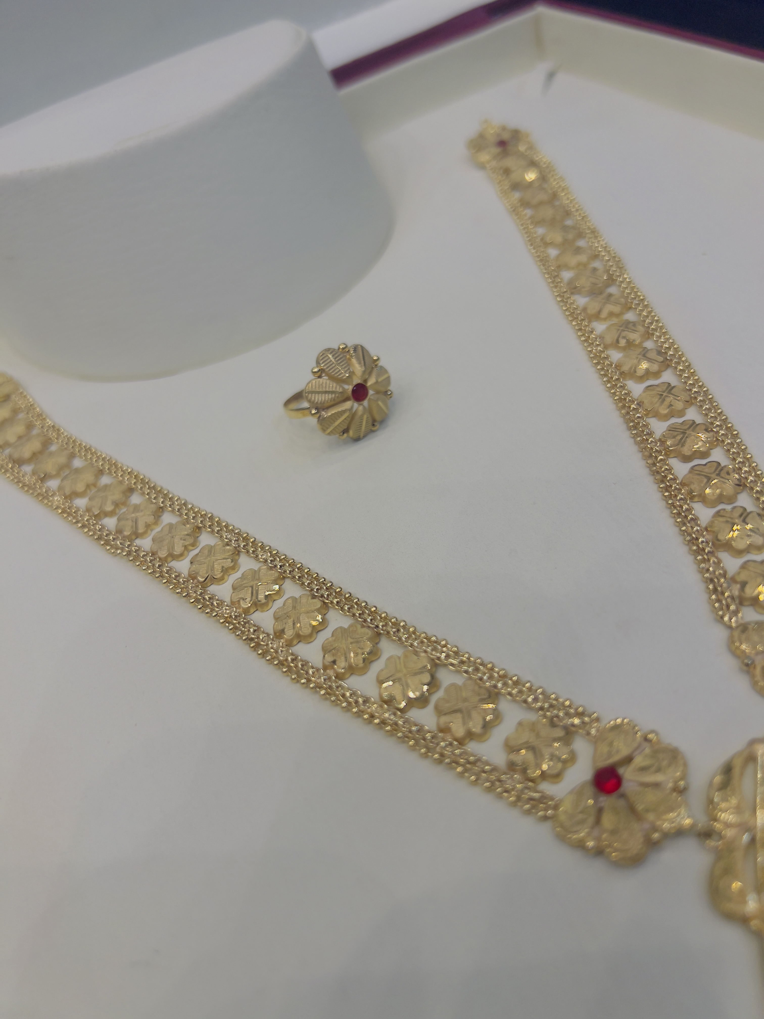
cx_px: 382
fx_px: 765
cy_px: 510
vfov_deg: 67.3
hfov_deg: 53.1
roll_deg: +18.2
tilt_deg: -44.9
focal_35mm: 26
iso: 50
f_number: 1.5
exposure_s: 1/683
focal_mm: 5.7
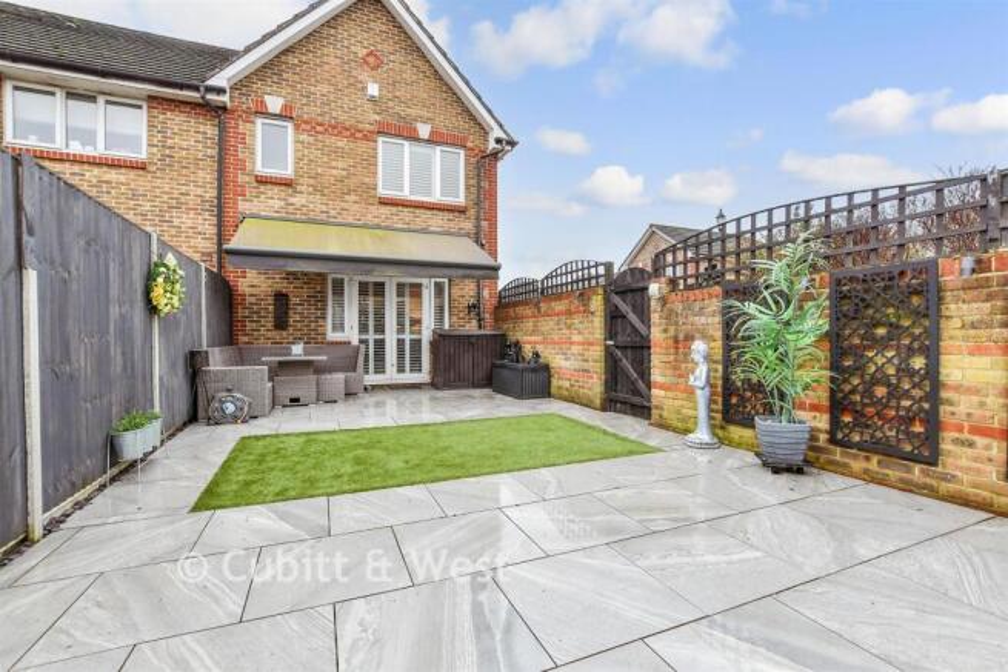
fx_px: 420
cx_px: 504
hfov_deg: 100.4
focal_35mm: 15
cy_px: 336
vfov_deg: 77.4
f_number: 8
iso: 160
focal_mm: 10
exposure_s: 1/25
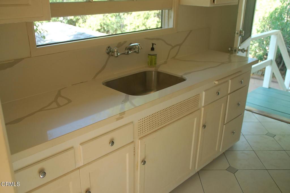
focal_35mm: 38
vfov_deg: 35.4
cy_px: 96
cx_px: 145
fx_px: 302
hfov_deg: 51.3
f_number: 5
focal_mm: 25
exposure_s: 1/100
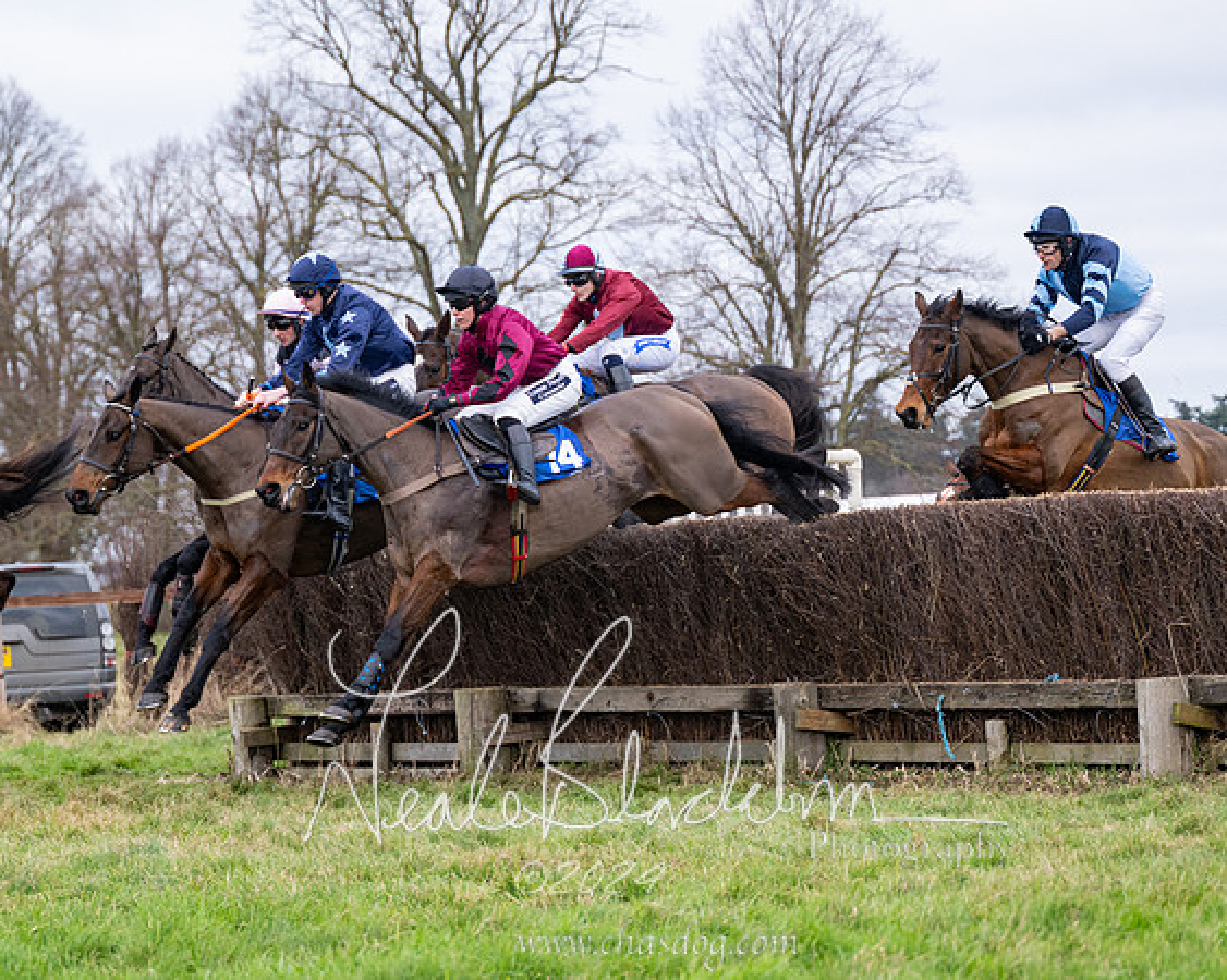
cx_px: 557
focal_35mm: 132
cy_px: 451
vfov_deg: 11.6
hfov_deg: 14.5
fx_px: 4806
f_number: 4
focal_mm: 103
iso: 800
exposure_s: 1/1000
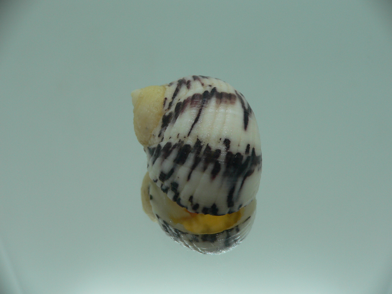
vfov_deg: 40.7
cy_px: 147
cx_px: 196
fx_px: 396
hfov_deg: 52.6
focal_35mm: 35
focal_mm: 4.6
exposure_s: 1/60
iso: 80
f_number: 2.8
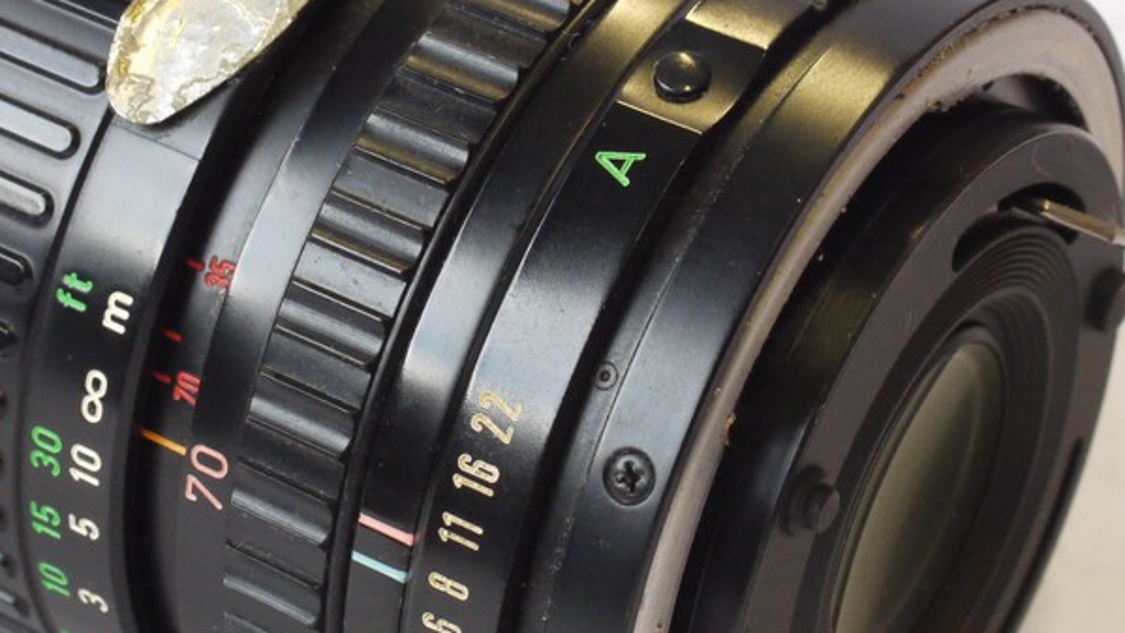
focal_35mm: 131
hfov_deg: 16.4
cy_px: 239
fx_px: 3908
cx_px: 411
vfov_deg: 9.3
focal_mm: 30
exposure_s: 1/40
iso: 800
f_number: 10
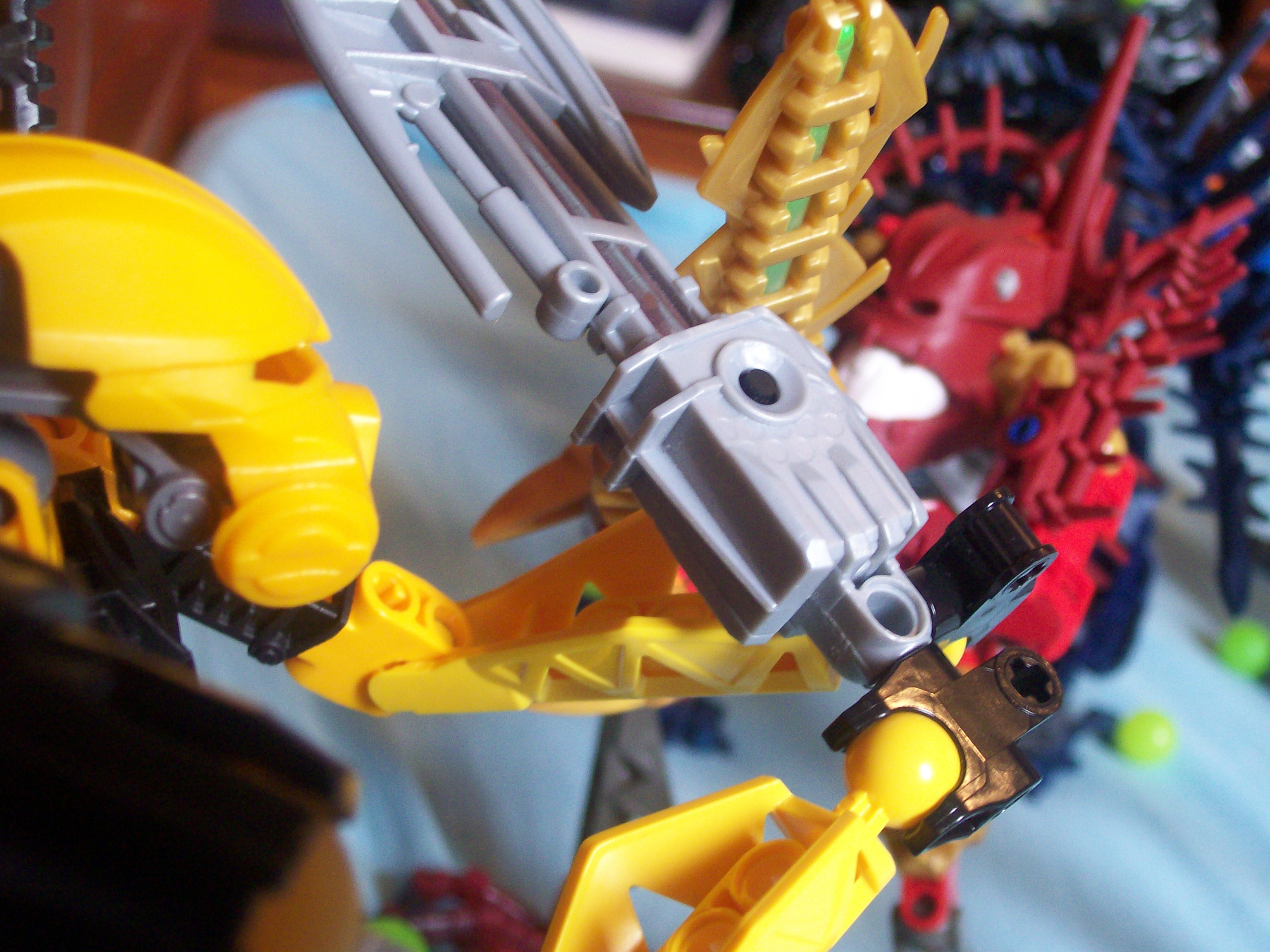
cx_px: 635
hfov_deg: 34.3
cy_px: 476
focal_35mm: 56
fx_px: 2055
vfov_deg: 26.1
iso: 160
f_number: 3.4
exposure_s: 1/17.6
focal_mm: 9.4
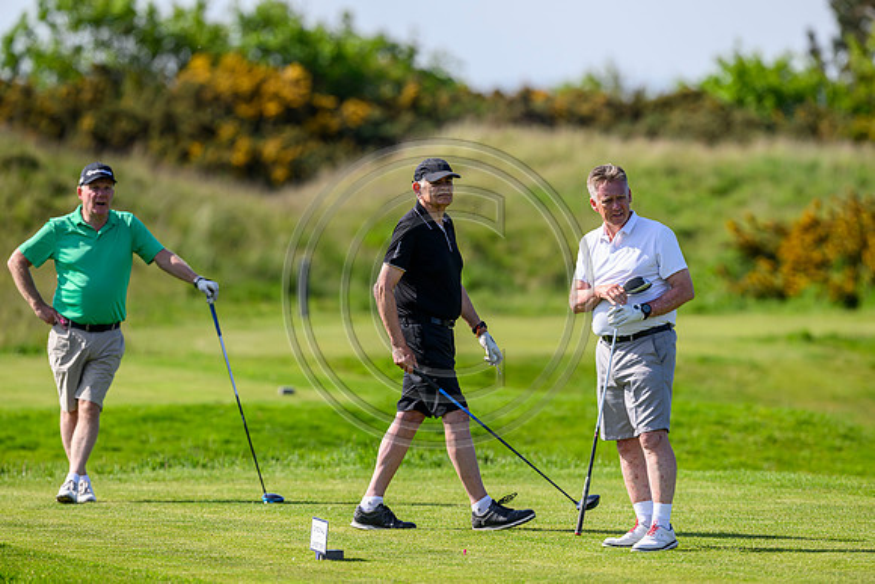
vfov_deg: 3.4
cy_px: 292
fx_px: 9724
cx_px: 438
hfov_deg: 5.2
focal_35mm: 400
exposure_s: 1/2500
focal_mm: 400
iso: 500
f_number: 4.5
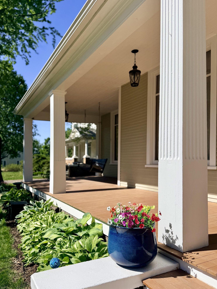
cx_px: 103
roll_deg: -0.5
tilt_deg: -0.3
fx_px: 234
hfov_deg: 49.7
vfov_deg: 63.2
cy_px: 164
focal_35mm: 28
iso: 80
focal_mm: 6.76
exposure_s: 1/11905
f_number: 1.78
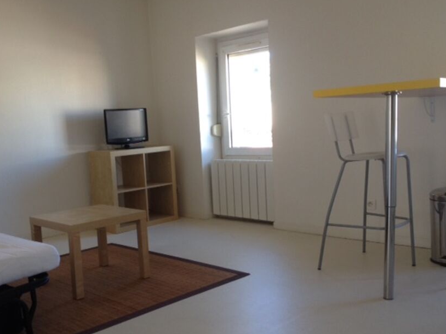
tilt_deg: -6.4
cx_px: 193
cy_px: 182
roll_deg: +3.3
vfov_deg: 33.6
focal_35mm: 43
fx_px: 554
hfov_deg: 43.8
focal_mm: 4.28
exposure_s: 1/30
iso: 50
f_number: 2.4
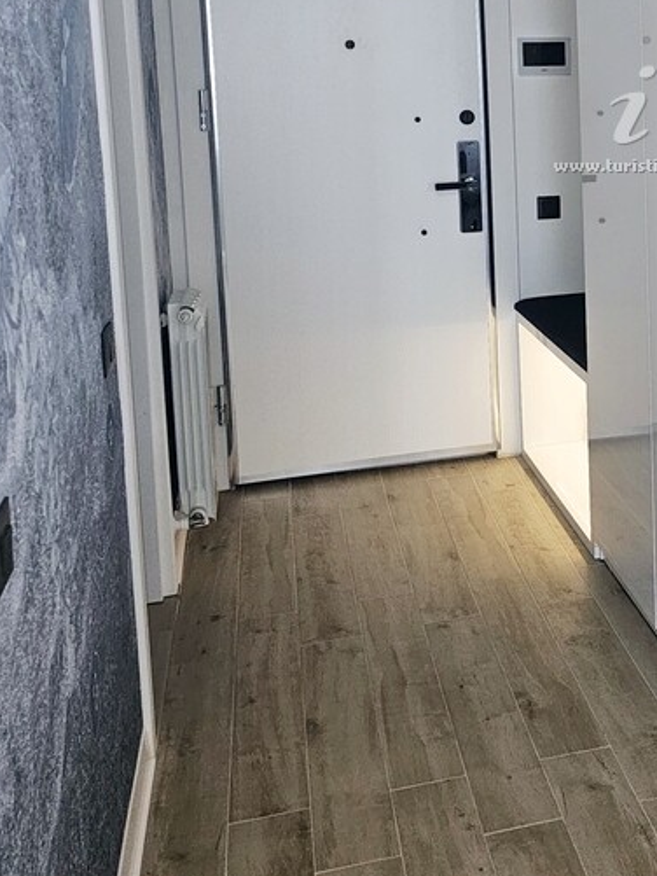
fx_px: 1189
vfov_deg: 38.2
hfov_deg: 29.2
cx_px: 634
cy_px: 119
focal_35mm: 47
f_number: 1.7
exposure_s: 1/50
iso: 125
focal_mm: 6.3
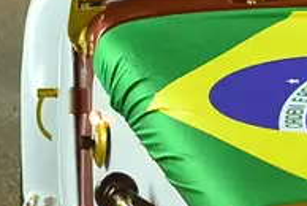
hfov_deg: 8.0
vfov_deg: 5.5
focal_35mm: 252
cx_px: 416
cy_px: 58
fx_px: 2152
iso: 800
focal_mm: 35
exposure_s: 1/250
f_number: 1.8
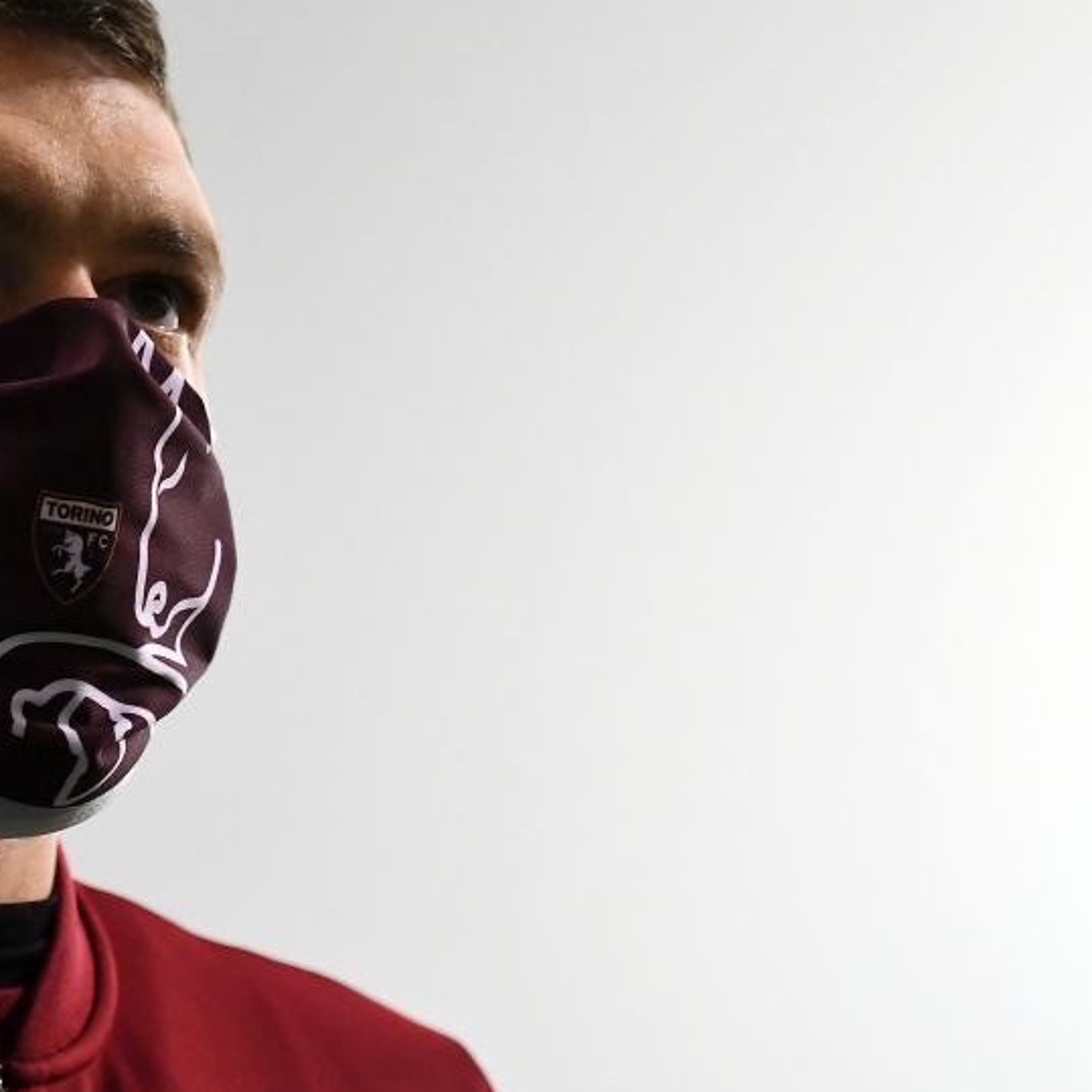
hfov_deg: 9.6
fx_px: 6489
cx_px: 67
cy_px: 483
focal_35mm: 182
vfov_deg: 9.6
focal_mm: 75
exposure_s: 1/800
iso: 4000
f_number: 5
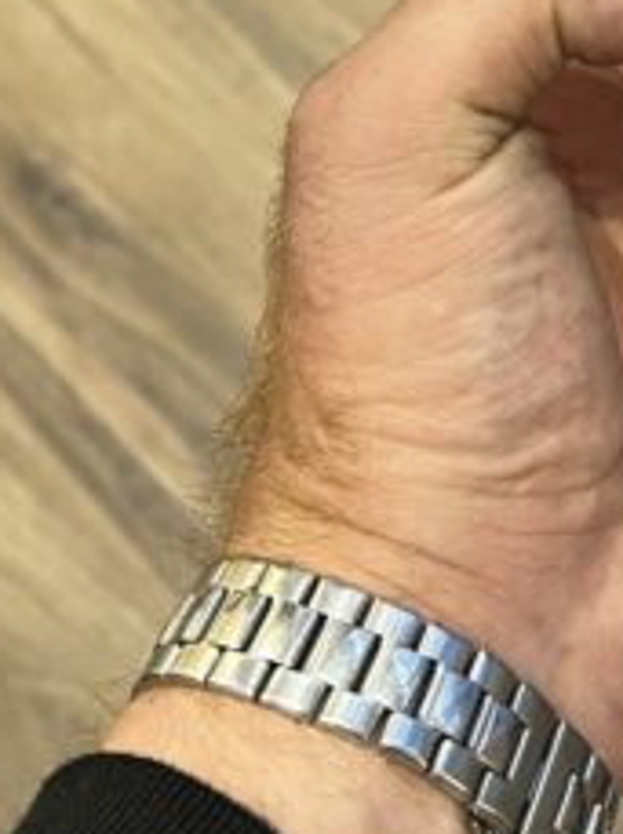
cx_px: 780
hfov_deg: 15.5
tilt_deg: -69.2
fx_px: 2190
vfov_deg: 20.5
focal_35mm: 91
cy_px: -106
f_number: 1.5
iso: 80
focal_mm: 5.7
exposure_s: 1/50
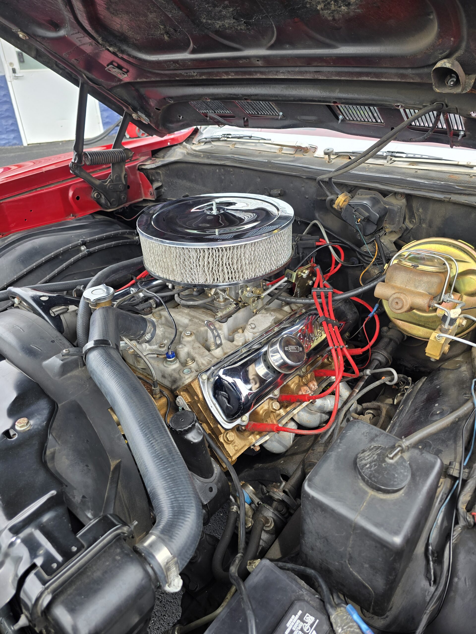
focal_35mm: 23
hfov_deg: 58.9
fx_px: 422
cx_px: 238
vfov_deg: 73.9
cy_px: 317
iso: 12
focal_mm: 6.3
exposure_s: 1/180
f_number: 1.7
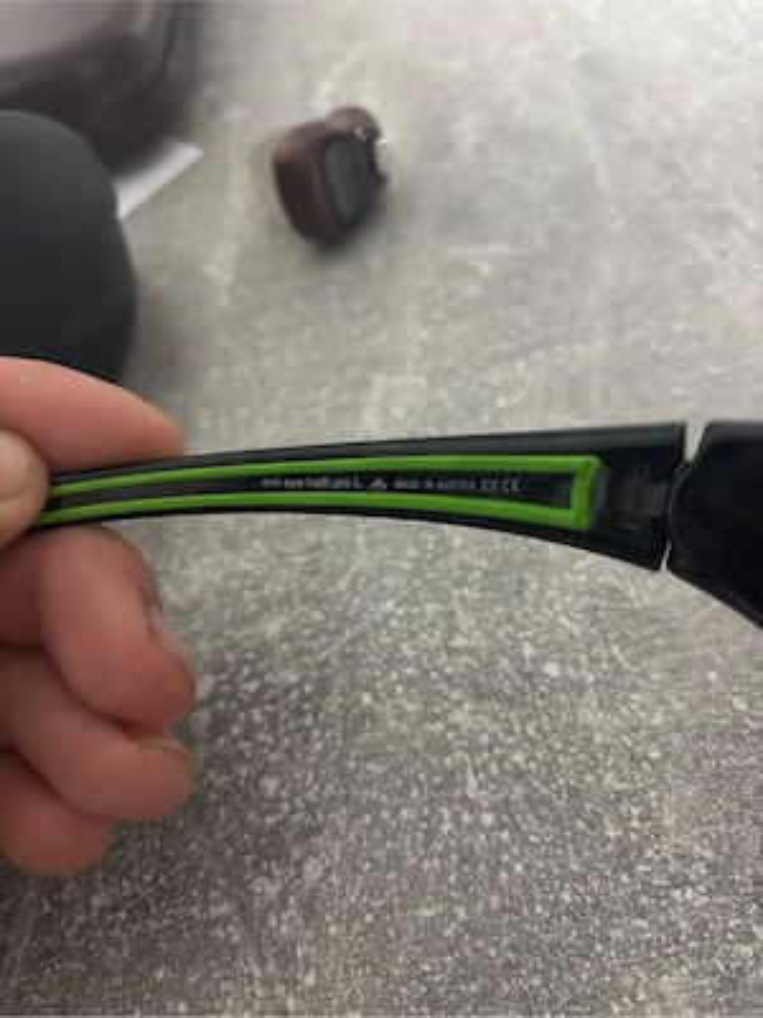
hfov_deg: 53.1
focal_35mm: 26
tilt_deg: -54.0
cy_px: 509
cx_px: 382
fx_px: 764
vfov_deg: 67.3
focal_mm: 5.96
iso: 500
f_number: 1.6
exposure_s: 1/33
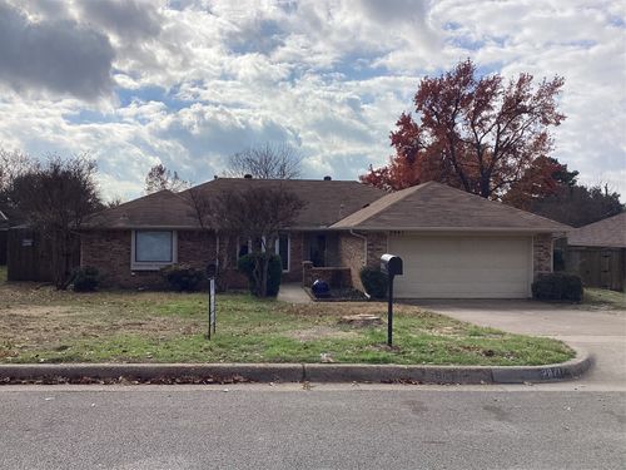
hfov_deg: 58.4
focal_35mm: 31
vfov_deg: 45.4
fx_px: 561
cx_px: 313
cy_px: 235
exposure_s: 1/3021
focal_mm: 3.3
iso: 25
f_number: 2.4
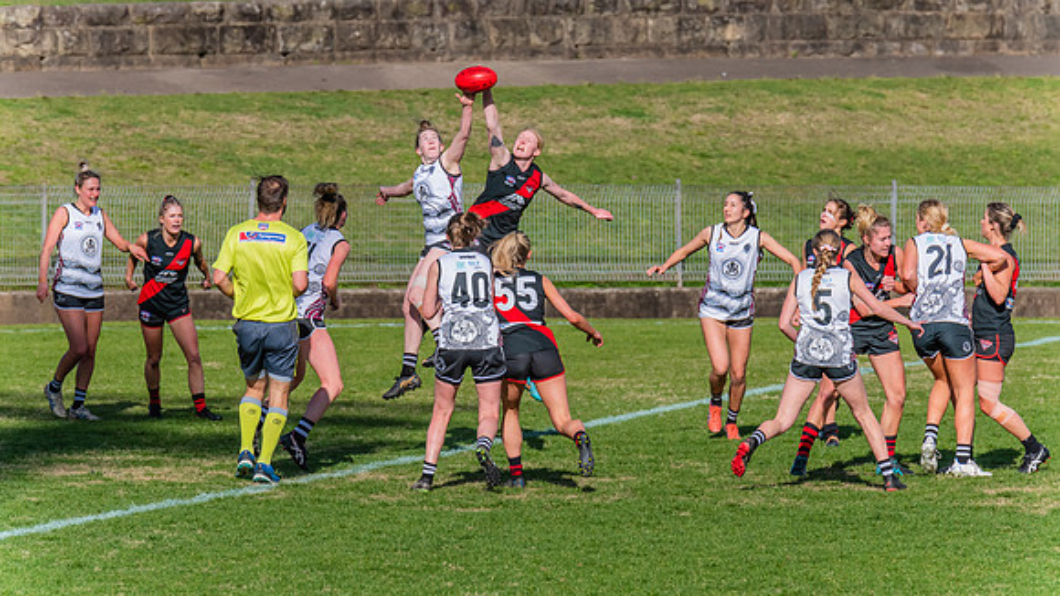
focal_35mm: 440
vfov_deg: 2.8
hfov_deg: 4.9
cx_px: 530
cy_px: 298
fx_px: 12363
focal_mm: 420
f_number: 9
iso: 800
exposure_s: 1/1600
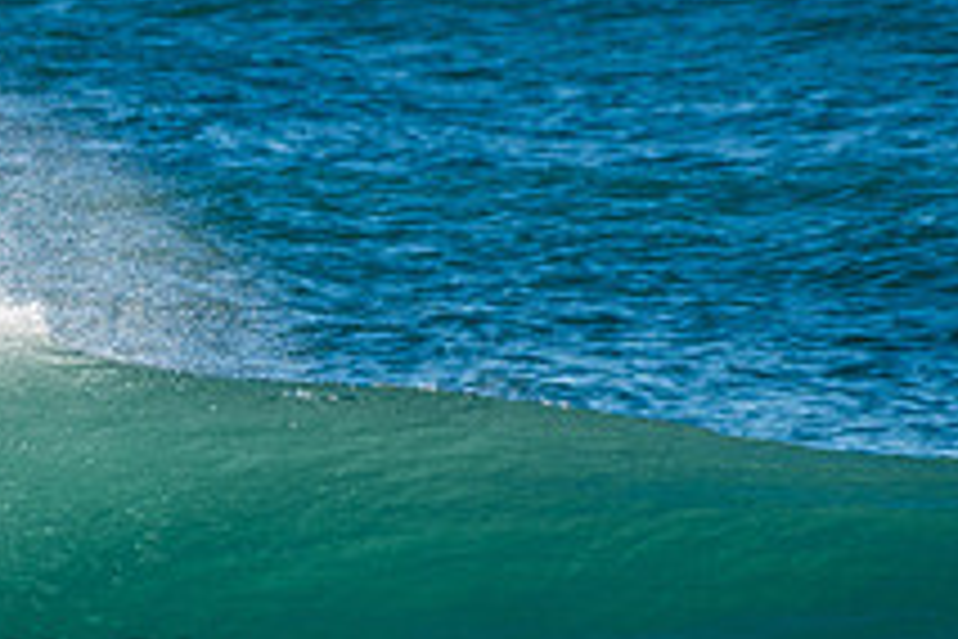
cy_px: 621
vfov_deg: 0.8
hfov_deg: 1.2
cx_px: -243
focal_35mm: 1669
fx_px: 44410
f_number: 8
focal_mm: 500
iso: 64
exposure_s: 1/320
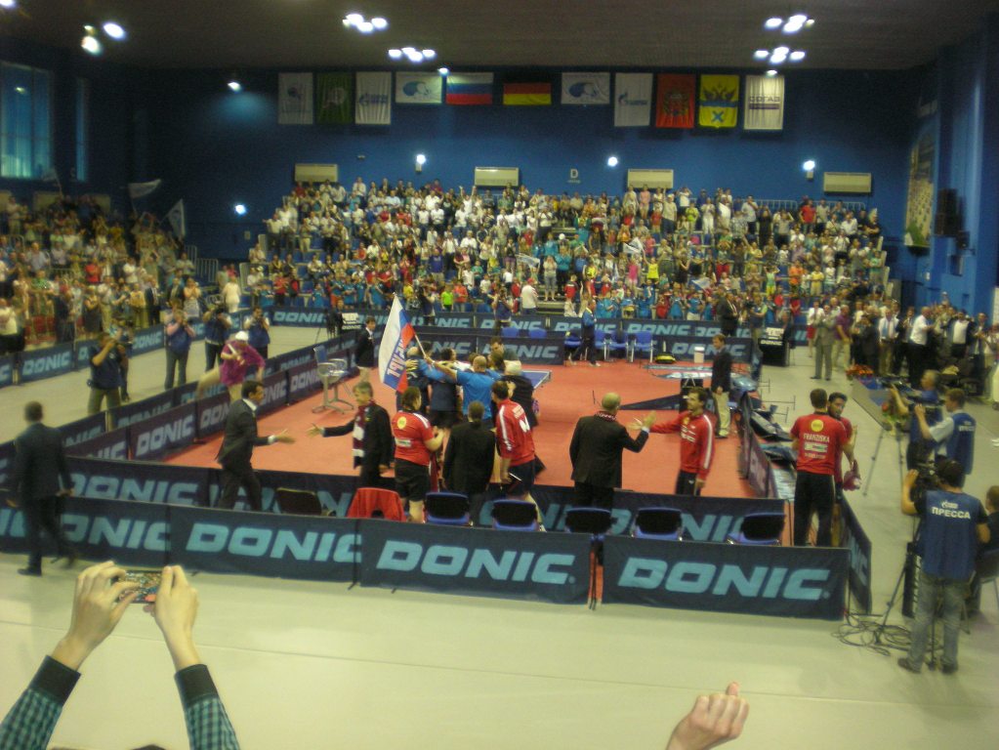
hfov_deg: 49.0
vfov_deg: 37.7
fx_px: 1097
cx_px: 500
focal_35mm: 38
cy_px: 375
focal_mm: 6.3
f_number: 3.1
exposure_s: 1/30
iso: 247
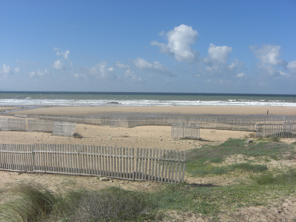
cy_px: 111
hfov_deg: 49.0
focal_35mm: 38
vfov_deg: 37.7
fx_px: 325
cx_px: 148
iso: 80
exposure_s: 1/250
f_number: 8
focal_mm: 7.9
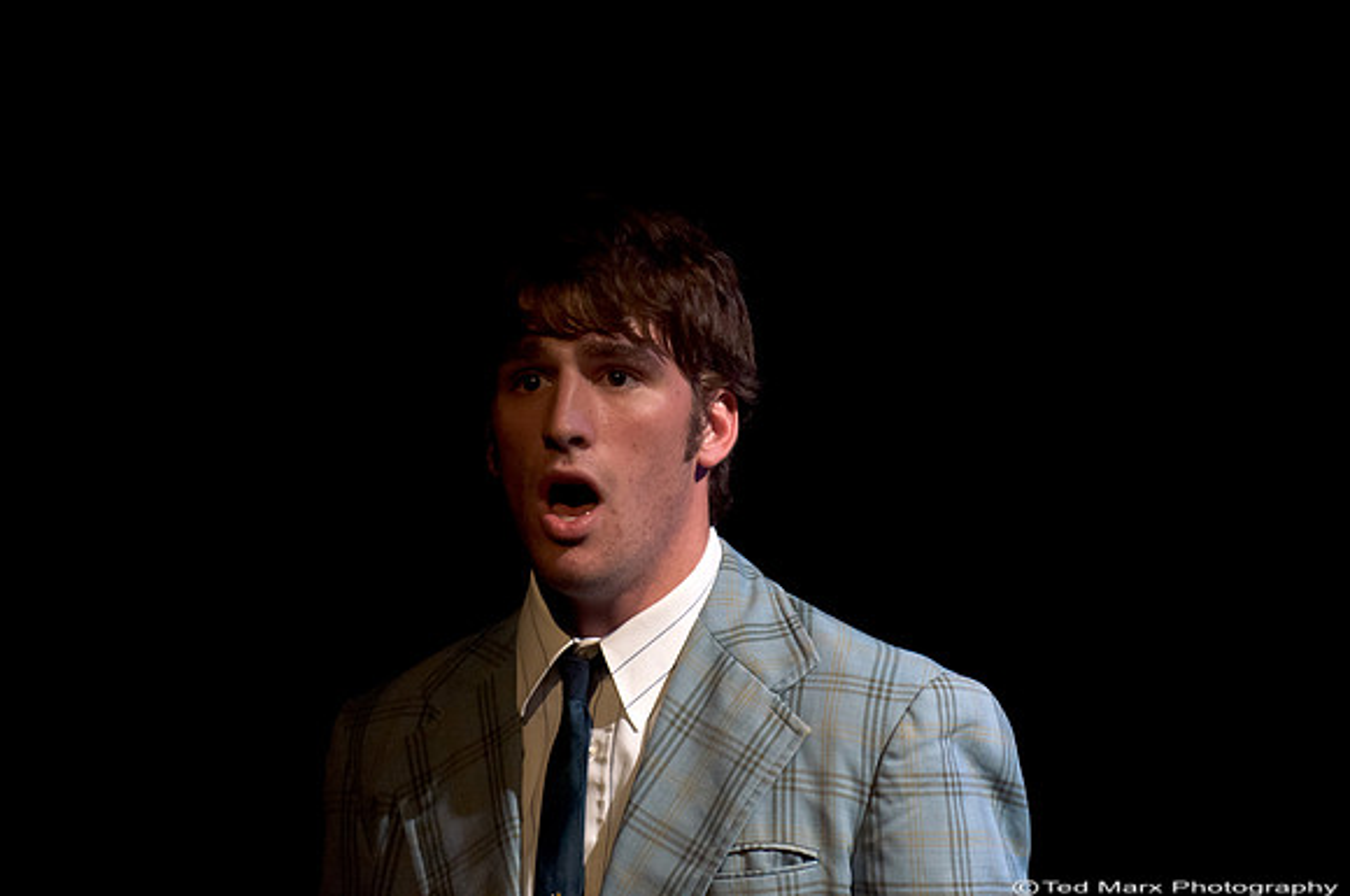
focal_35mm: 300
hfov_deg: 6.9
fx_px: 11234
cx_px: 675
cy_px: 448
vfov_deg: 4.6
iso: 3200
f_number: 2.8
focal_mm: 200
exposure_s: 1/100
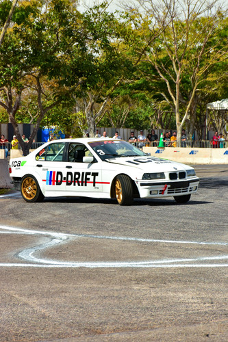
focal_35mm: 135
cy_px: 171
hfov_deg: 10.2
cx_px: 114
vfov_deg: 15.2
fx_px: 1283
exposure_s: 1/200
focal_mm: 90
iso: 160
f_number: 8
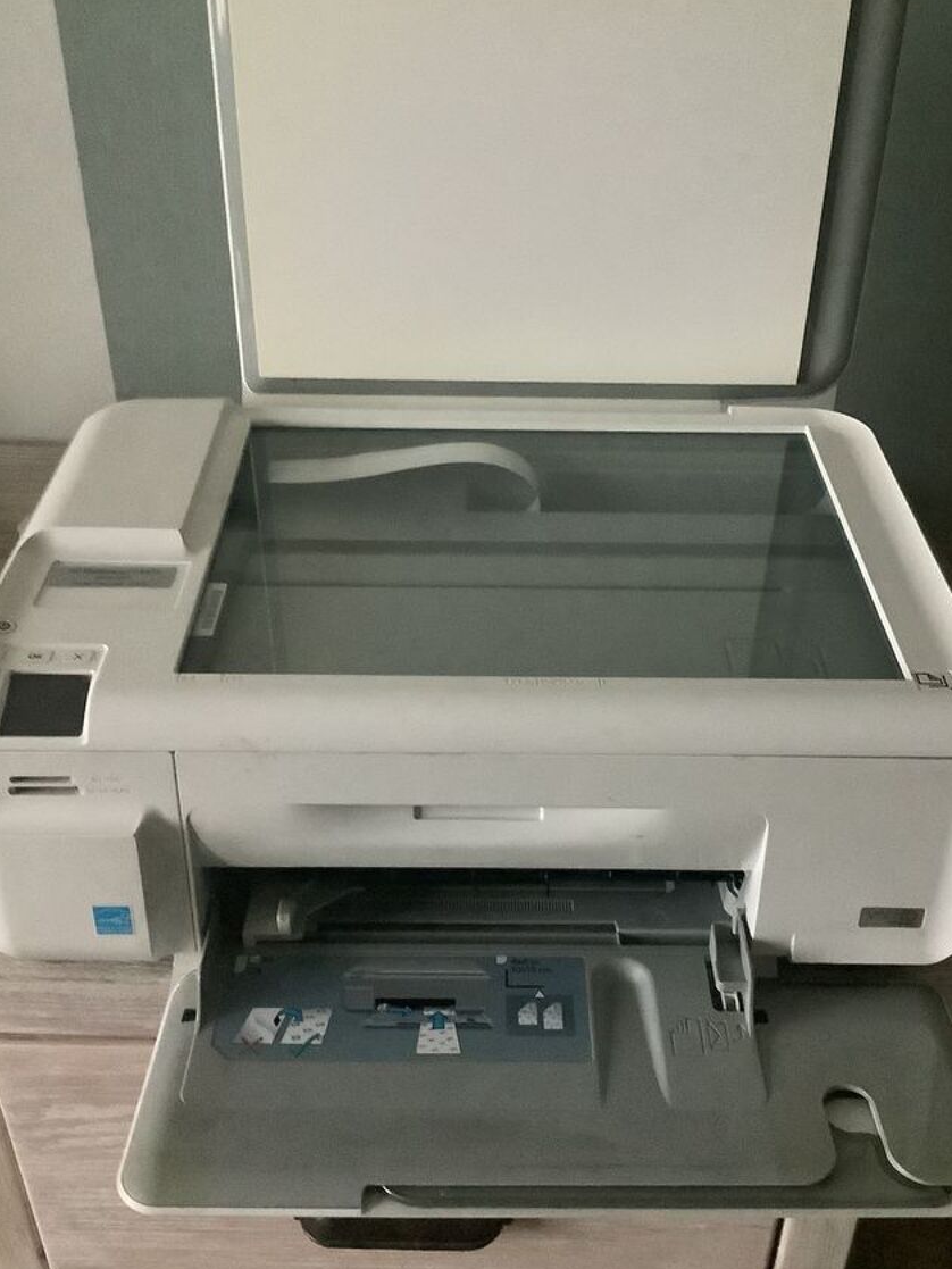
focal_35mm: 37
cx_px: 507
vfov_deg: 50.1
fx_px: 1356
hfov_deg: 38.7
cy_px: 587
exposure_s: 1/20
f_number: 2.4
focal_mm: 3.3
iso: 640
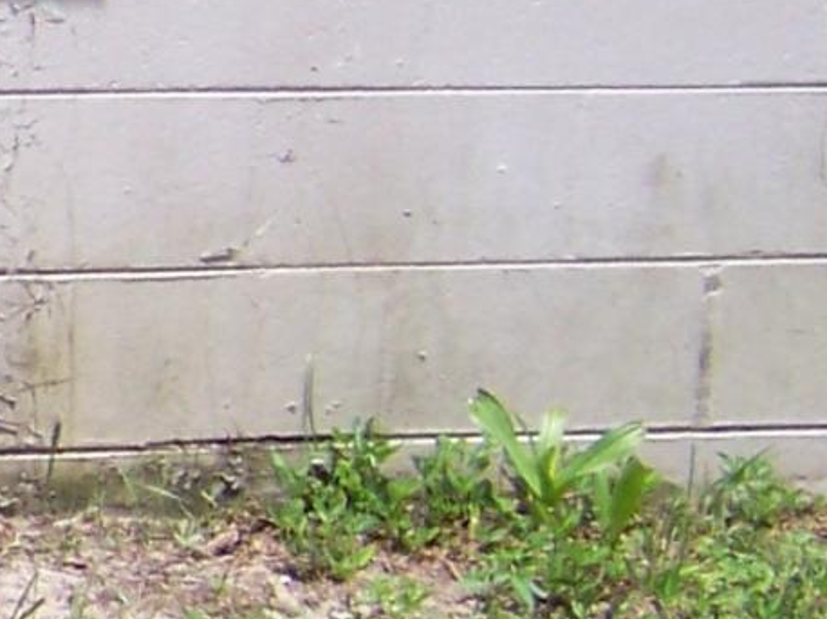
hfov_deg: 7.6
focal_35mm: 236
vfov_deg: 6.3
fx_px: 5635
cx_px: -1417
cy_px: 189
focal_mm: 5.85
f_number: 2.8
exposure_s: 1/640
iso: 64
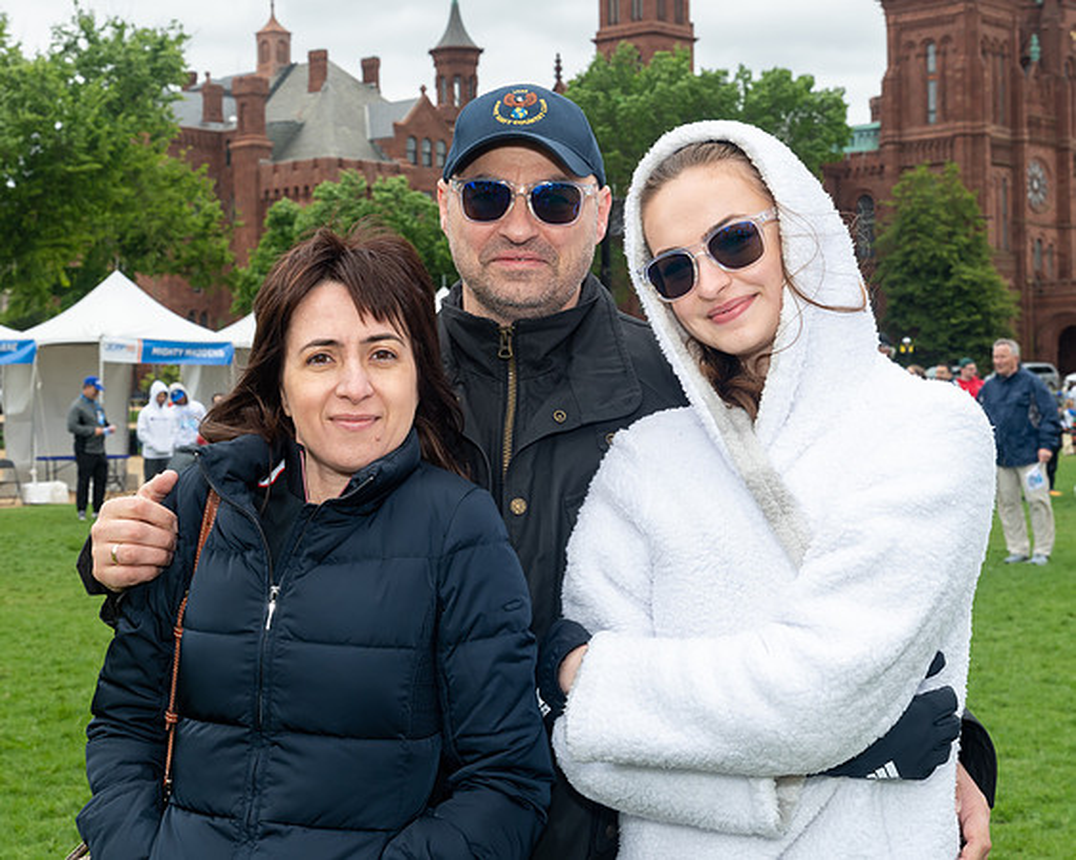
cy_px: 370
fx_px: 2143
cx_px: 427
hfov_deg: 28.1
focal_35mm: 67
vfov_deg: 22.7
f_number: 7.1
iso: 250
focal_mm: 35
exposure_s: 1/250
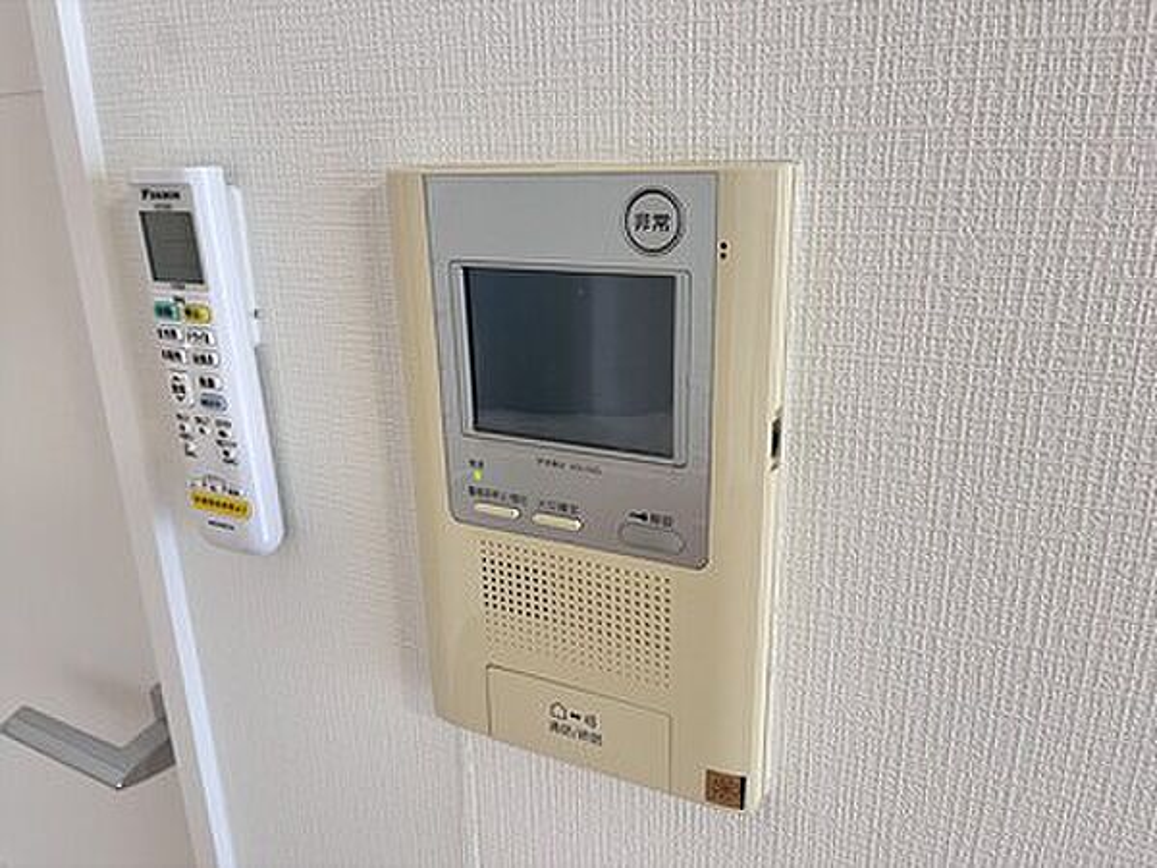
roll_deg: +0.9
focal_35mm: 26
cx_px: 578
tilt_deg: -20.0
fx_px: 869
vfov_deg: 53.1
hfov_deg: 67.3
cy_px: 434
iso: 80
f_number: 1.6
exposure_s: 1/50
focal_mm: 5.1
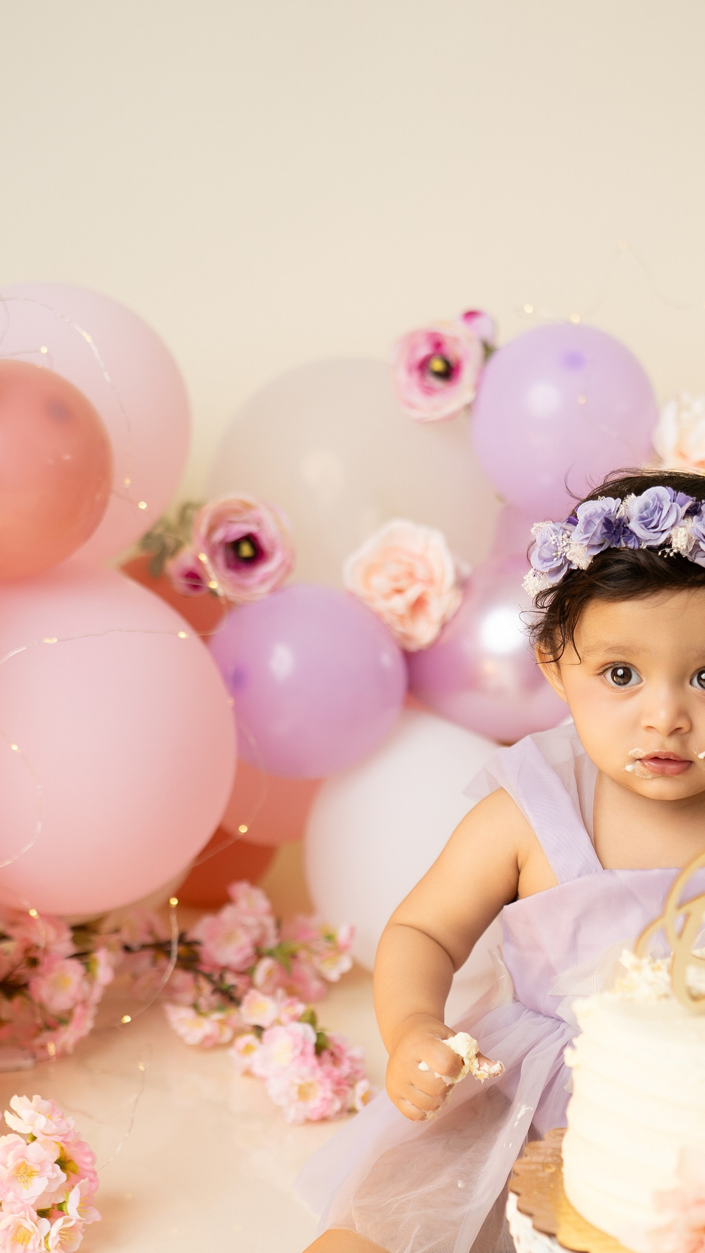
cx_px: 665
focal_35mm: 61
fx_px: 2028
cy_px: 779
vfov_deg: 34.2
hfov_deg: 19.3
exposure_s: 1/160
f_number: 2
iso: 100
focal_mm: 35
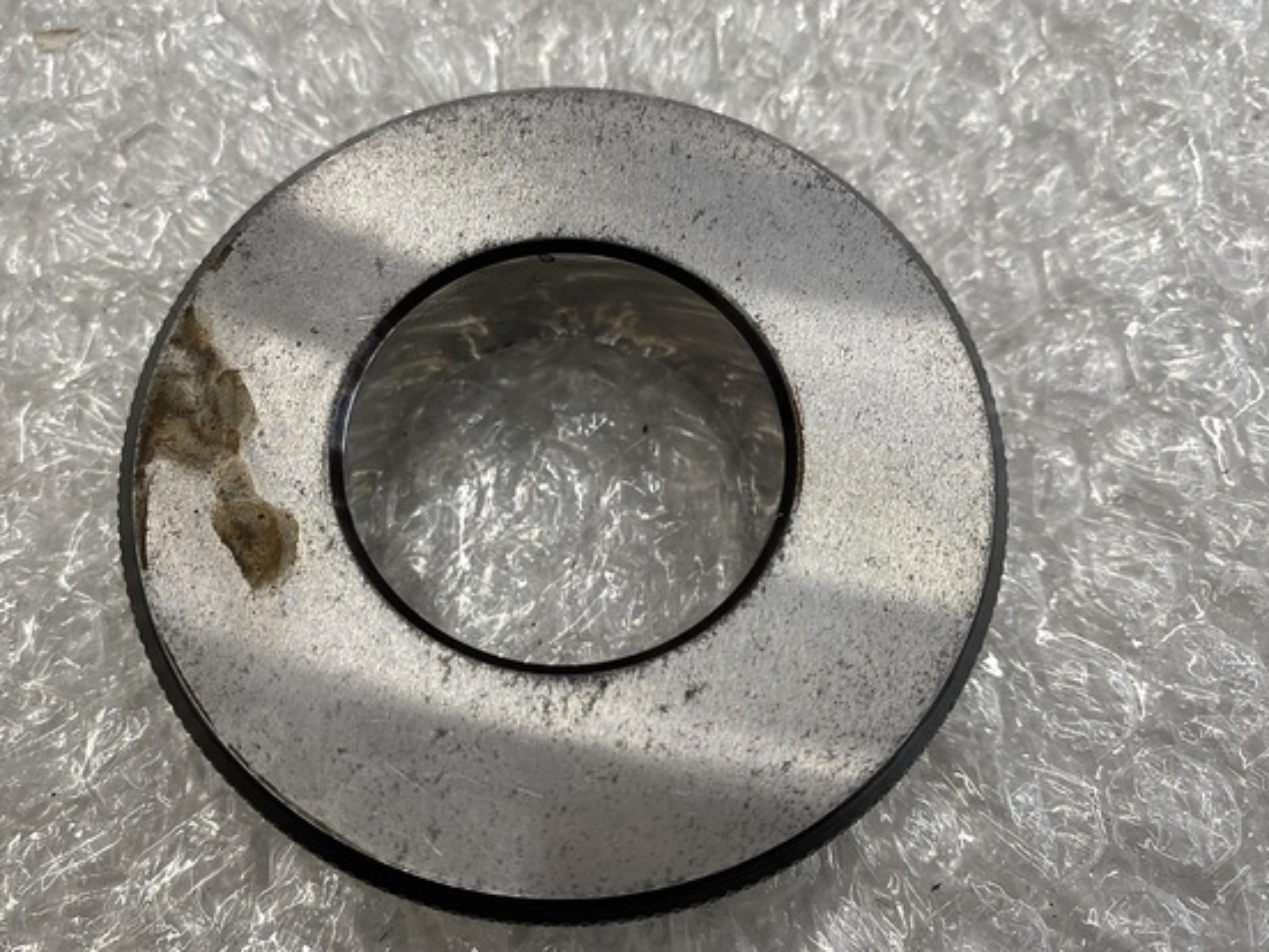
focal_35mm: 29
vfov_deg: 48.2
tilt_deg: -71.6
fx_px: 1063
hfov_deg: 61.6
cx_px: 586
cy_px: 458
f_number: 1.8
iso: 100
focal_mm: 4.25
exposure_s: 1/122
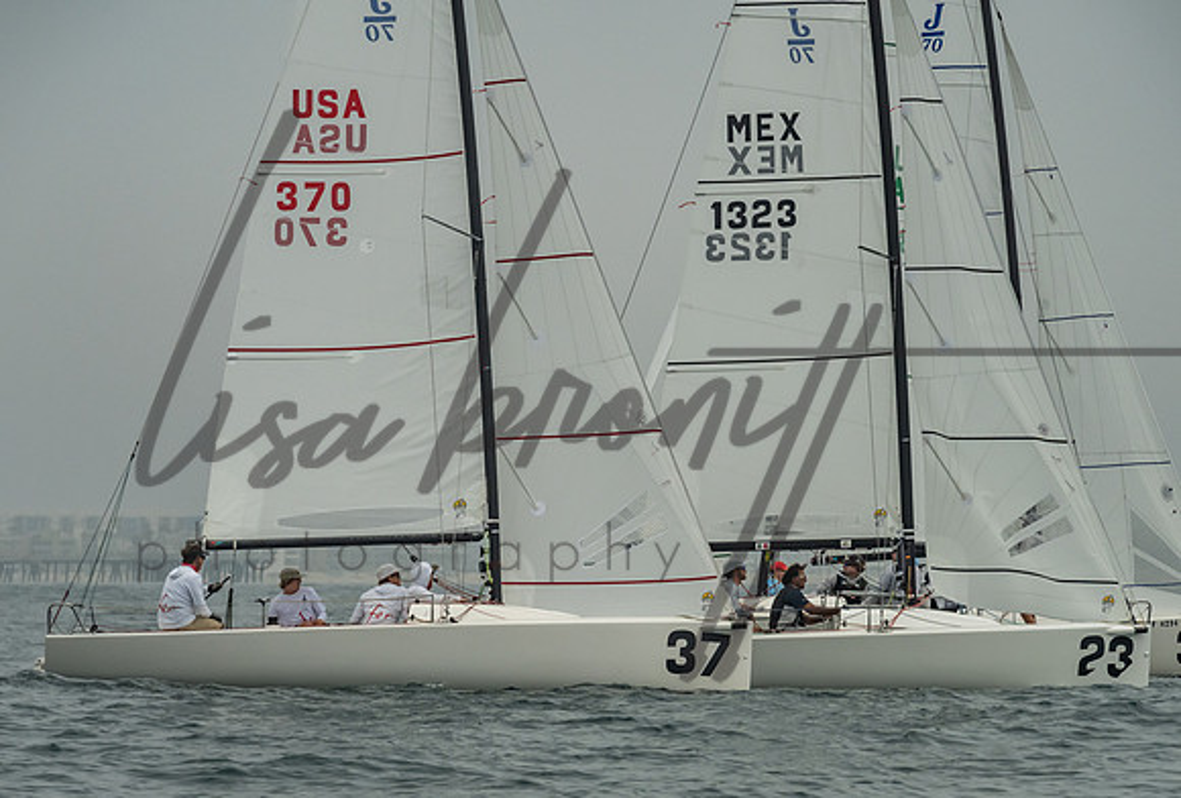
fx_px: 7795
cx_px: 581
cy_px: 473
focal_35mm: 237
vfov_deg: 5.9
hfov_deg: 8.7
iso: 800
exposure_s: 1/2500
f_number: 9
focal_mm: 185
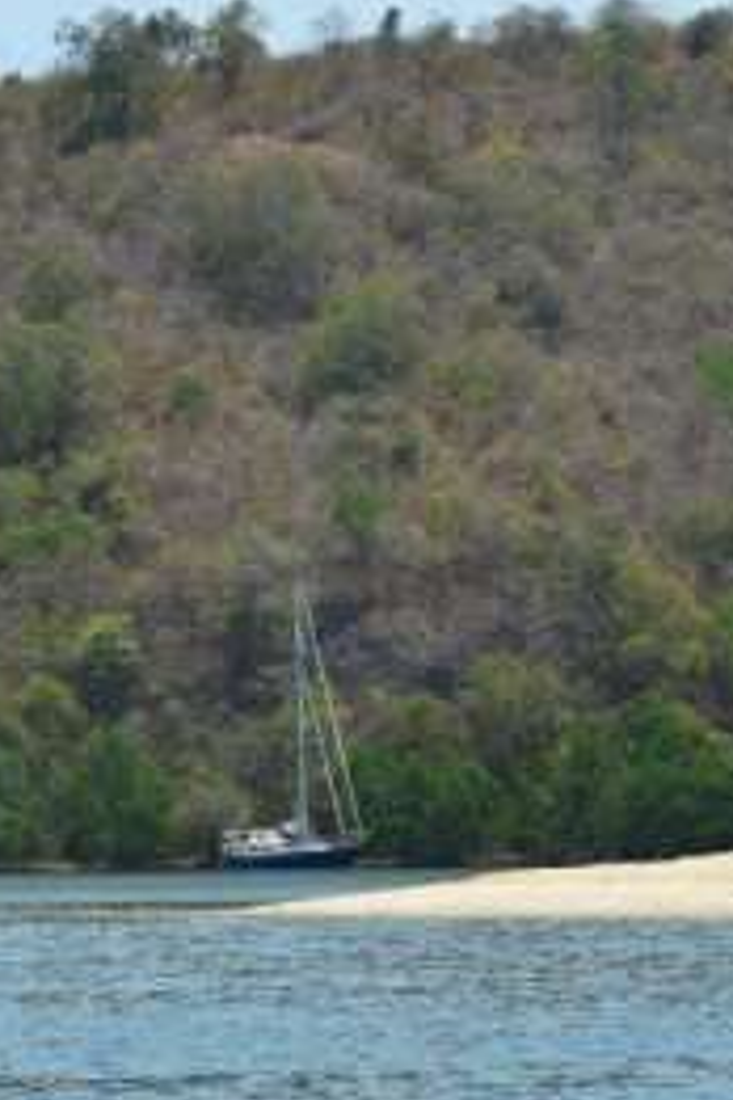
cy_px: 679
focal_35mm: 202
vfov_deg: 10.2
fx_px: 6169
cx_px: 358
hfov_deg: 6.8
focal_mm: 66
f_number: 11
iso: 250
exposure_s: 1/500
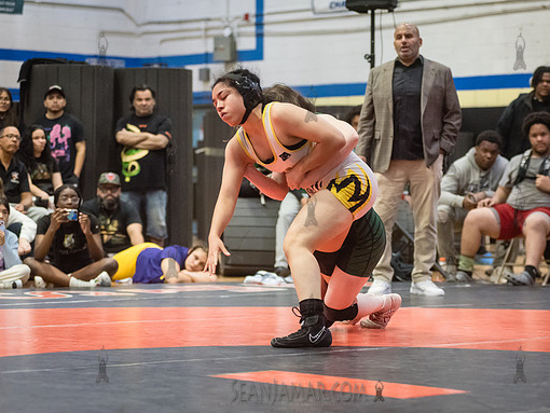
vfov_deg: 13.0
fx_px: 1812
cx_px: 318
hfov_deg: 17.2
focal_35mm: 114
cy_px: 208
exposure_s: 1/400
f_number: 3.5
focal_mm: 100
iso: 8000
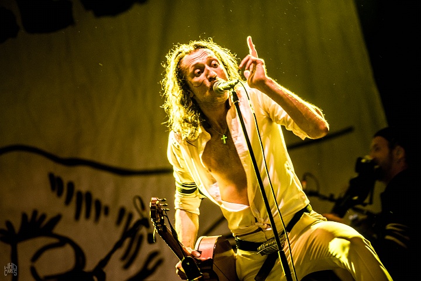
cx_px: 210
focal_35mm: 300
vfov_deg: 4.6
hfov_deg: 6.9
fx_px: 3508
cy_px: 140
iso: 640
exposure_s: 1/100
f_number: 2.8
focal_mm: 200
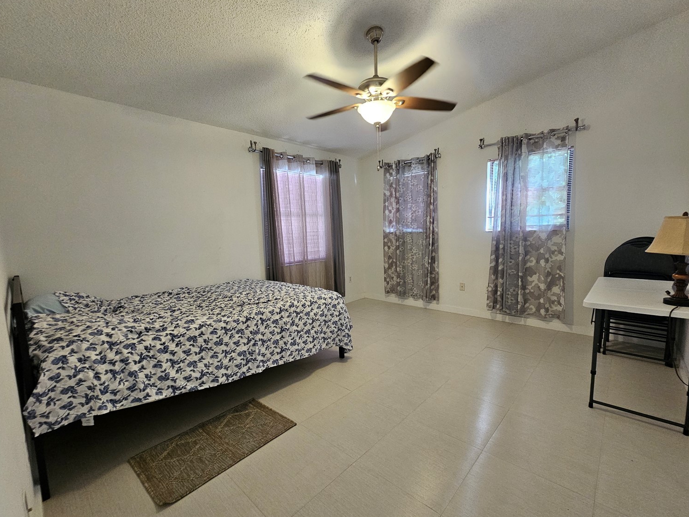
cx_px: 362
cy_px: 266
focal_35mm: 14
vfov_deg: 85.6
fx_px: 279
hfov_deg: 102.0
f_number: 2.2
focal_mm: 2.2
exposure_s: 1/40
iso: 320
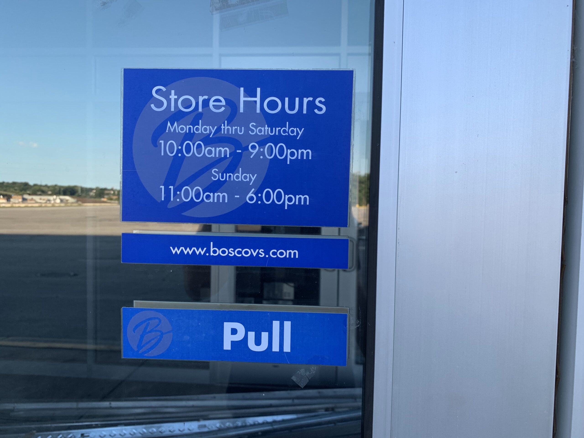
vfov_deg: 53.1
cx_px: 292
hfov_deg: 67.3
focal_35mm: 26
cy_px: 219
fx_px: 439
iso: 25
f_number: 1.8
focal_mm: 4.25
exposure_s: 1/345
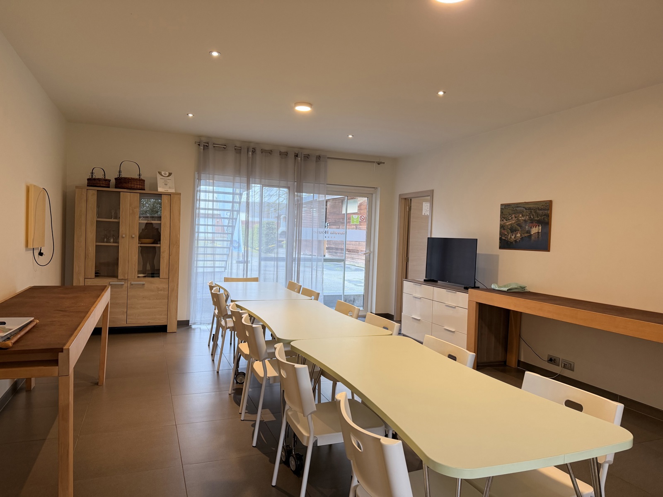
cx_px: 332
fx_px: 460
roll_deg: -2.2
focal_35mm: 24
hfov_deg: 71.6
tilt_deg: -2.0
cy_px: 248
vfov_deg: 56.8
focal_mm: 6.76
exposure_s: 1/100
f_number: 1.78
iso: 200
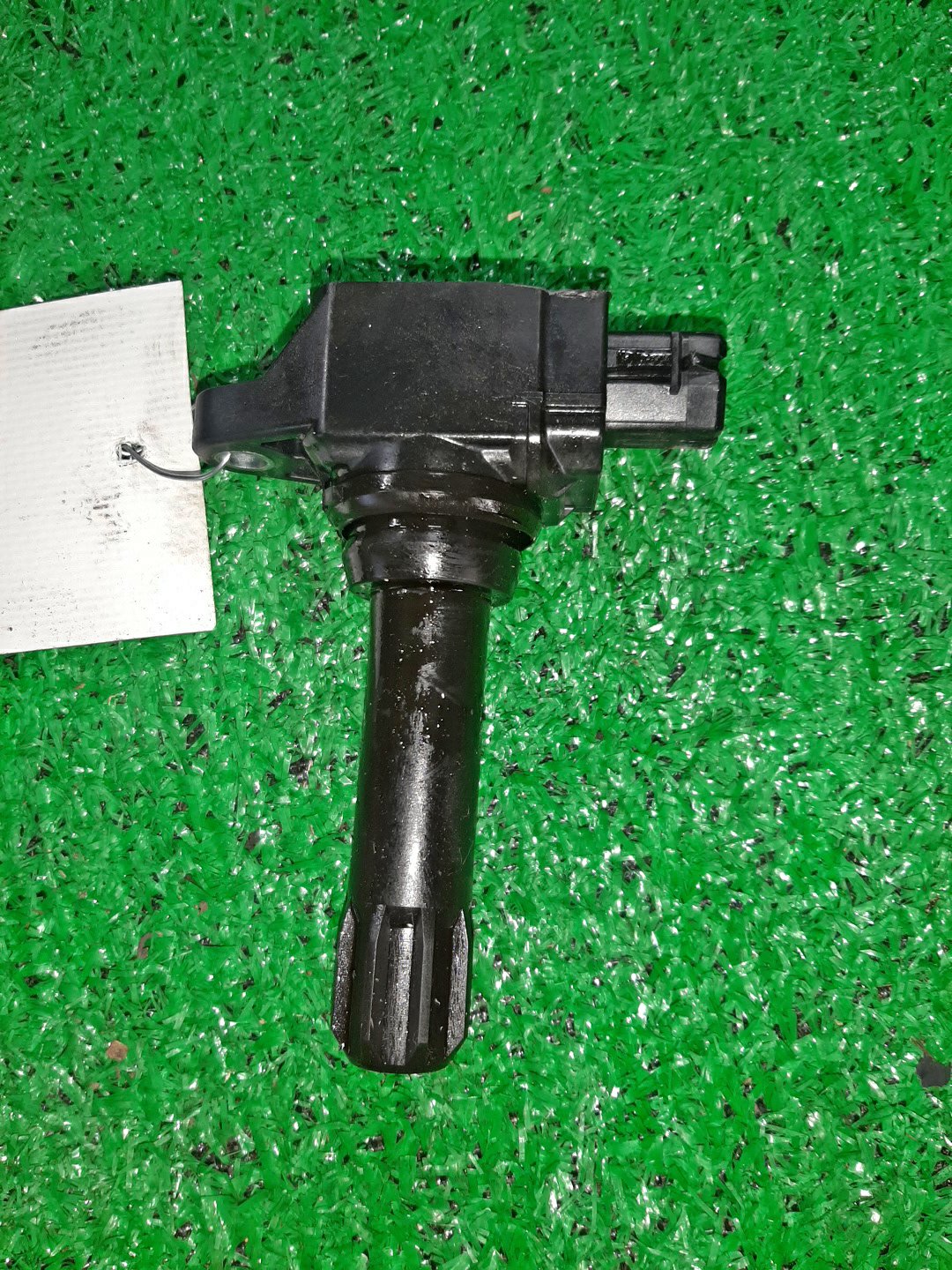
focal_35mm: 26
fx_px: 953
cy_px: 635
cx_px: 476
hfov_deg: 53.1
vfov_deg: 67.3
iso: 84
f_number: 1.7
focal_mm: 3.93
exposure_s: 1/50
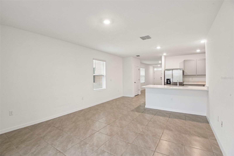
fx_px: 104
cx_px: 117
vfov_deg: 73.7
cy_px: 78
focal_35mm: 16
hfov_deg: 96.7
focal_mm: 16
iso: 400
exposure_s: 1/13
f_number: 8
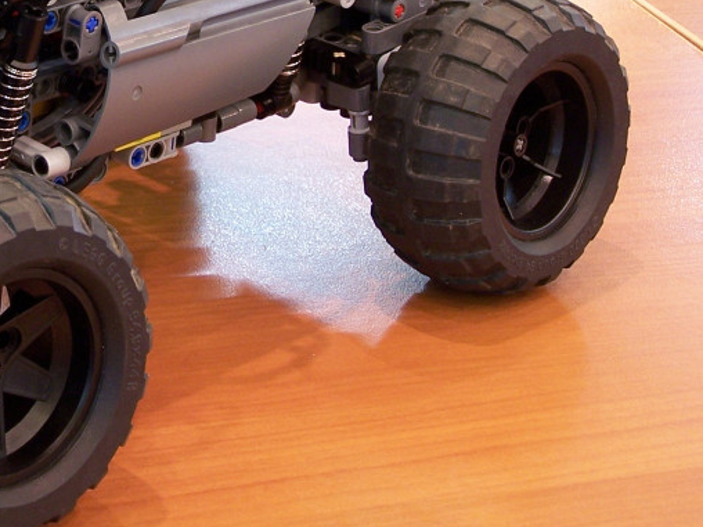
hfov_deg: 16.4
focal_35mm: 119
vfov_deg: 12.3
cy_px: 43
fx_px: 2417
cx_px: 116
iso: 80
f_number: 3.1
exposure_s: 1/2
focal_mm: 9.8
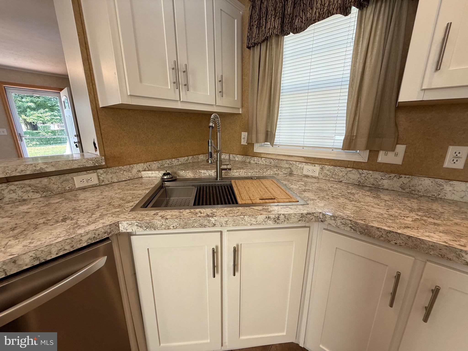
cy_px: 176
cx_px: 234
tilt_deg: -14.3
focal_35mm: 14
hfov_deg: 102.1
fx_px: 189
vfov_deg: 85.7
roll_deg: -0.1
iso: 125
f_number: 2.2
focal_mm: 2.22
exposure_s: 1/120
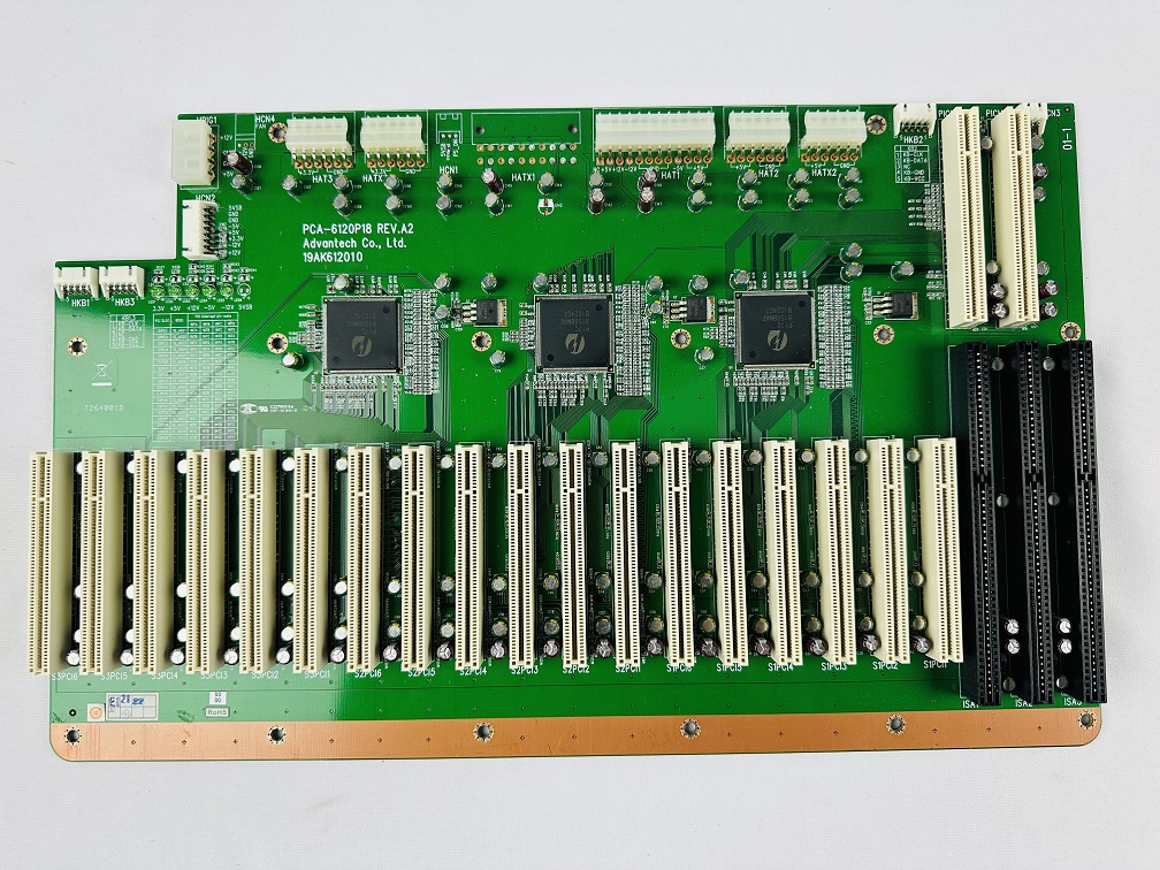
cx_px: 580
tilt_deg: -87.1
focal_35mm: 24
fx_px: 804
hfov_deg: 71.6
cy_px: 435
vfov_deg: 56.8
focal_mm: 6.86
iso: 100
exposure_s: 1/120
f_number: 1.78
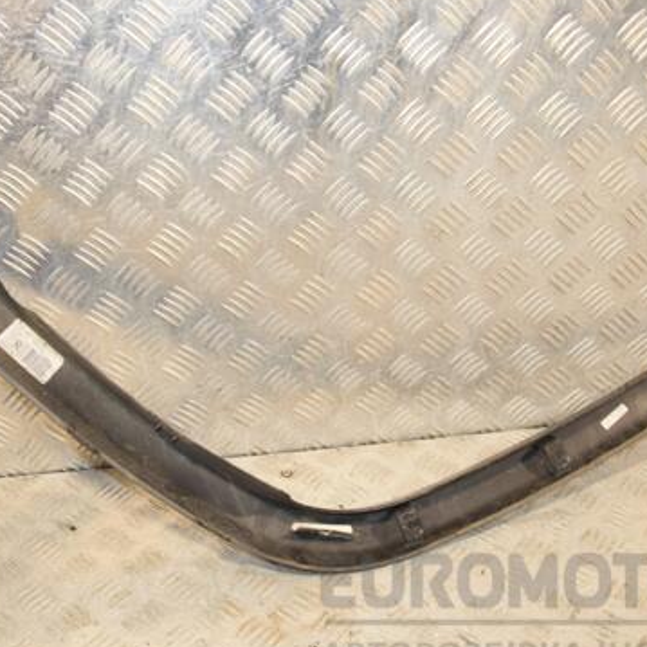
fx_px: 945
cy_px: 341
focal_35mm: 45
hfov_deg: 37.7
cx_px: 287
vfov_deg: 37.8
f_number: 6.3
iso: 800
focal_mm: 21
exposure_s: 1/200
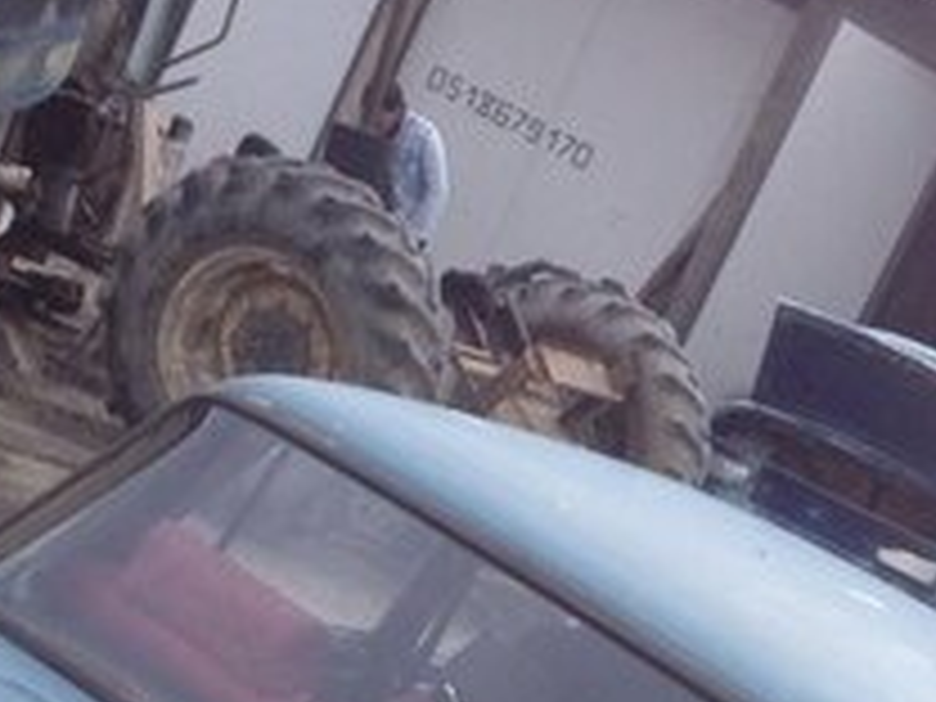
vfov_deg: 13.0
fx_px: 3001
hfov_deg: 17.7
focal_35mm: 111
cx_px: 554
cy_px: 866
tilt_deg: -16.2
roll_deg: -26.6
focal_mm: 4.28
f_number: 2.4
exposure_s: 1/431
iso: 50
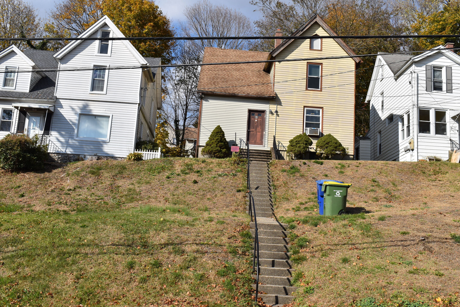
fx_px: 517
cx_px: 230
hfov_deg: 47.9
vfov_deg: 33.0
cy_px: 154
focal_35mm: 40
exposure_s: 1/500
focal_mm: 27
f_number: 11
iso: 200
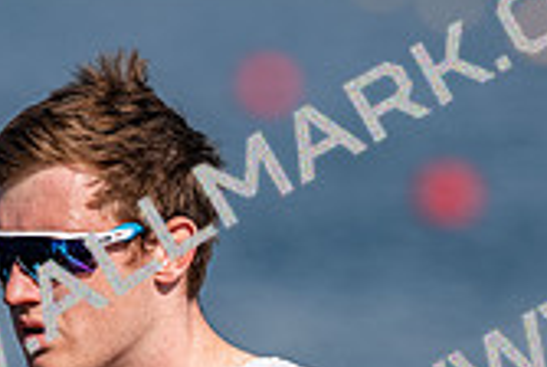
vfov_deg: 1.0
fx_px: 21447
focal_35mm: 1409
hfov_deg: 1.5
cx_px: 121
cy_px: 510
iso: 125
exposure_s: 1/1600
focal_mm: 406.2
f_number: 5.6
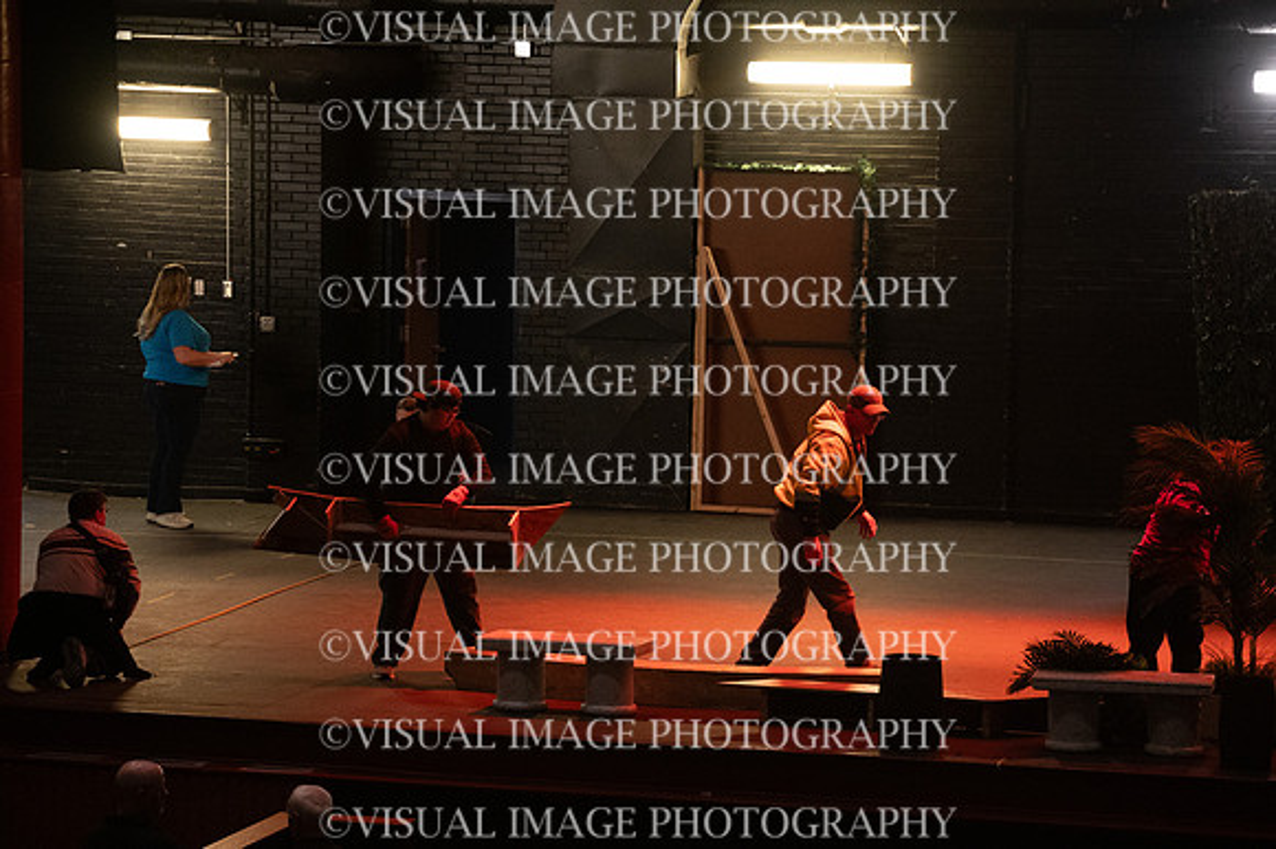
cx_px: 638
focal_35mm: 195
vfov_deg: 7.0
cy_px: 424
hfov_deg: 10.6
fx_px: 6907
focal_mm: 195
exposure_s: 1/160
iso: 10000
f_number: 6.3
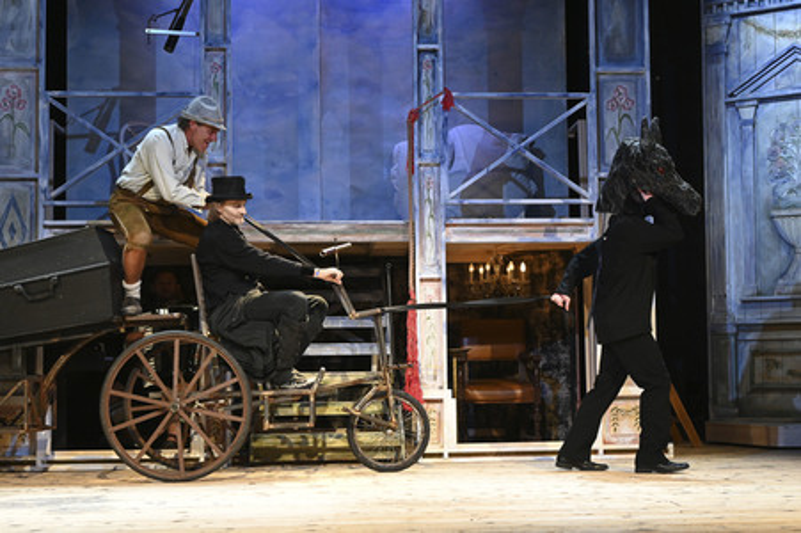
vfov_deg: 27.0
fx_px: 1112
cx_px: 400
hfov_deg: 39.6
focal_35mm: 50
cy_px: 266
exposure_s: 1/200
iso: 3200
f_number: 5.6
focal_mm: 50
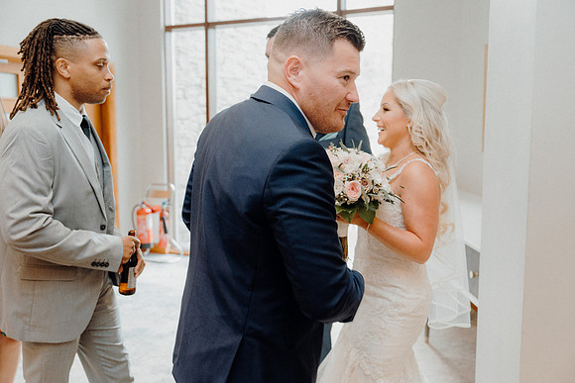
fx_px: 559
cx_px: 288
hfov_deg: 54.4
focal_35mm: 35
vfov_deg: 37.9
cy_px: 192
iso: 2500
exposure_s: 1/200
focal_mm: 35
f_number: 3.5
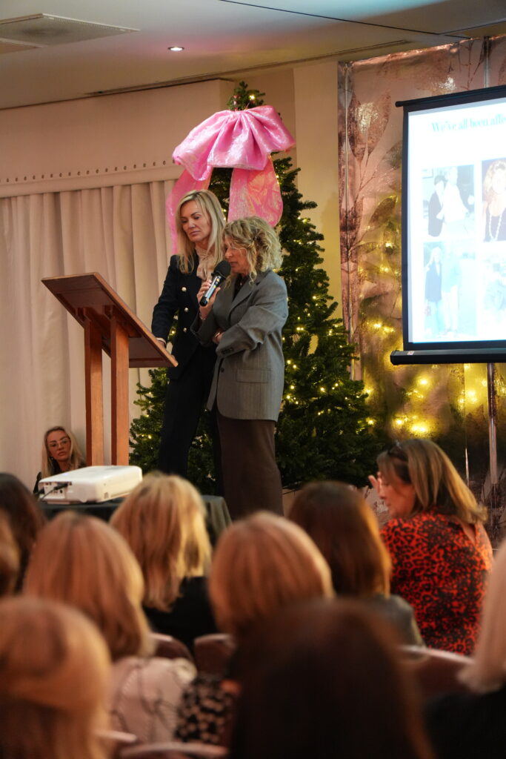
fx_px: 2181
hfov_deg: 13.2
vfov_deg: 19.7
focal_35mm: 104
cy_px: 380
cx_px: 253
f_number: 2.8
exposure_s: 1/125
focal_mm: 69
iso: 3200
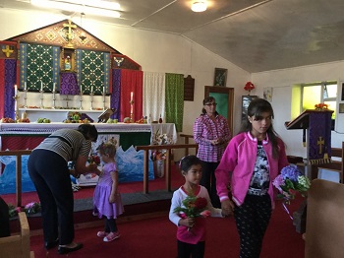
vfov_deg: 45.4
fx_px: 308
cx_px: 172
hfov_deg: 58.4
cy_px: 129
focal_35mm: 31
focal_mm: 3.3
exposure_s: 1/33
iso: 200
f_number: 2.4
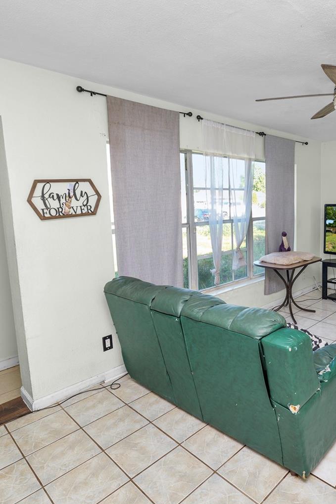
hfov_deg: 54.0
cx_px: 261
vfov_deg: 78.5
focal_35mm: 22
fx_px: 308
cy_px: 243
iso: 400
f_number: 6.3
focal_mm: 14
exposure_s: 1/60
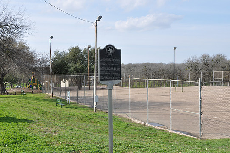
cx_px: 116
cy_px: 78
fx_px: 351
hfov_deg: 36.3
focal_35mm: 55
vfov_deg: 24.5
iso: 200
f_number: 10
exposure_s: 1/125
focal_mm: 34
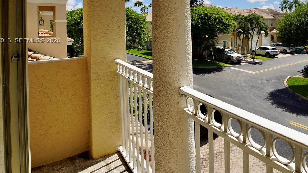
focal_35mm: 23
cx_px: 189
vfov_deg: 47.5
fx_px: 188
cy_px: 41
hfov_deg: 77.5
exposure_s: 1/200
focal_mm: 16
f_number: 10
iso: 100
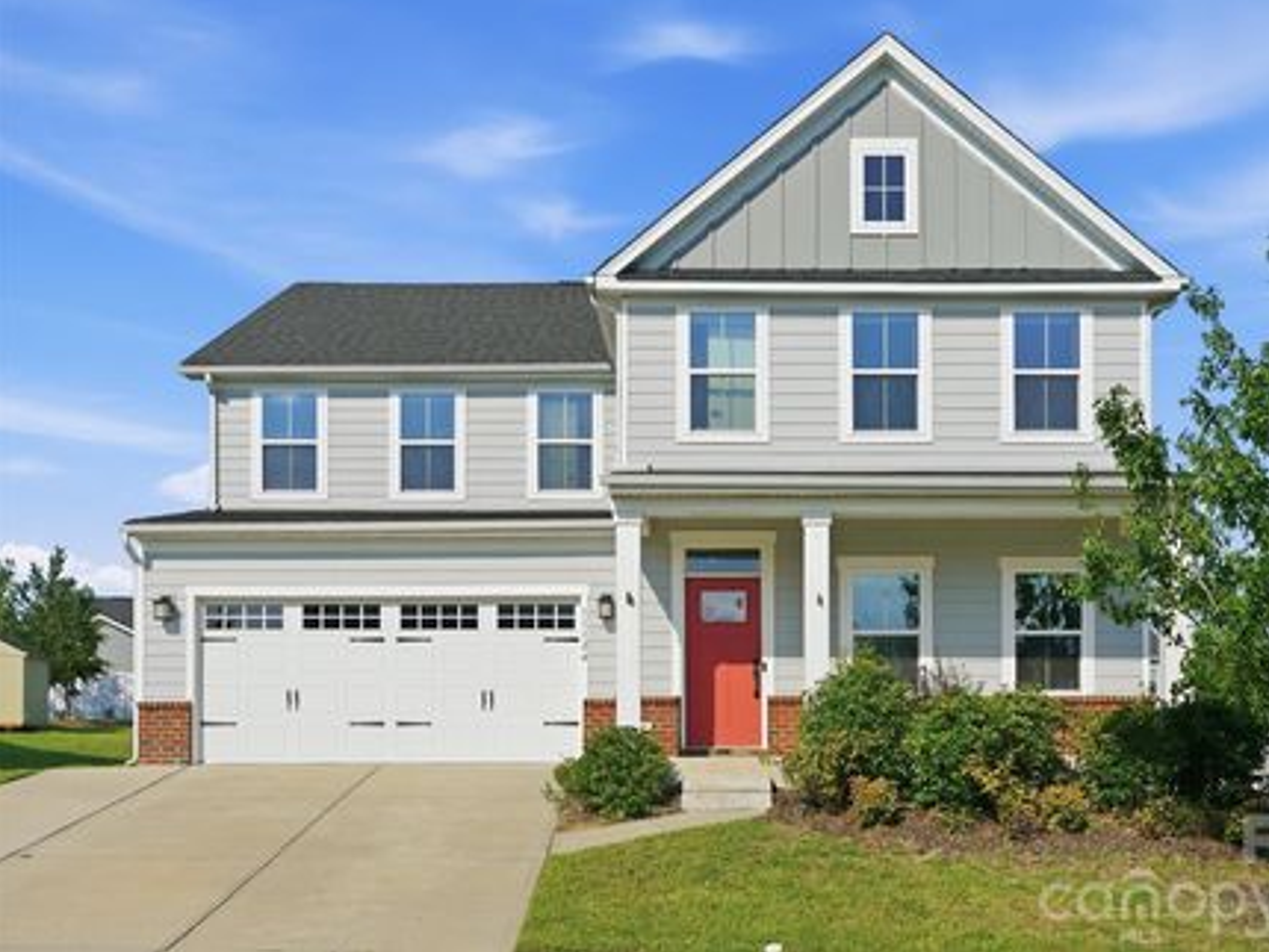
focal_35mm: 38
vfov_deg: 37.8
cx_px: 735
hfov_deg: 48.8
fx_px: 1394
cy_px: 464
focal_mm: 34
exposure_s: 1/400
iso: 100
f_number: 10
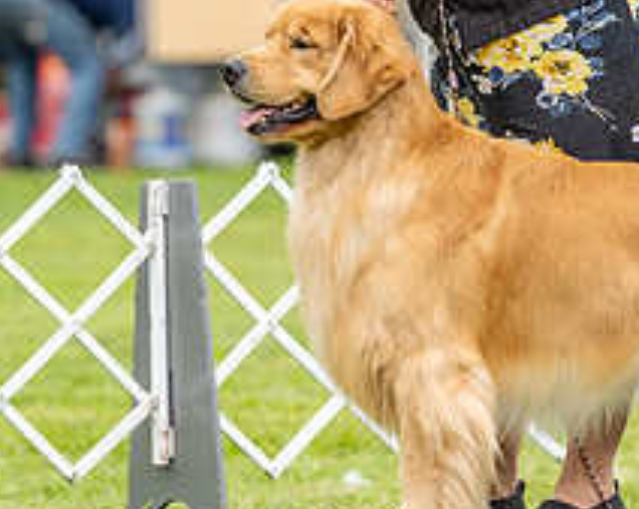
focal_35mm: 598
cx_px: 366
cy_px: -48
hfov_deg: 3.2
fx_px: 11294
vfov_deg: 2.6
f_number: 4
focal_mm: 200
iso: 400
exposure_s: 1/800
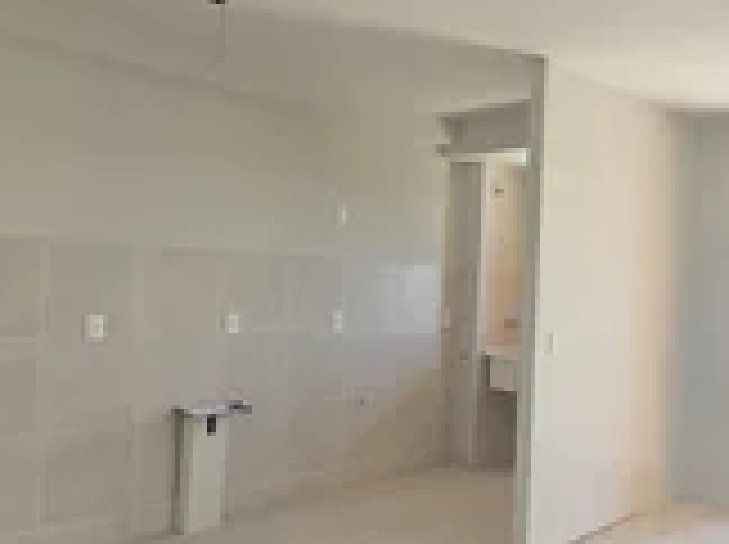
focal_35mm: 31
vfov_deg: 45.3
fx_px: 652
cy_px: 299
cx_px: 436
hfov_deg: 58.0
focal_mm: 2.2
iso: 125
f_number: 2.2
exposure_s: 1/359
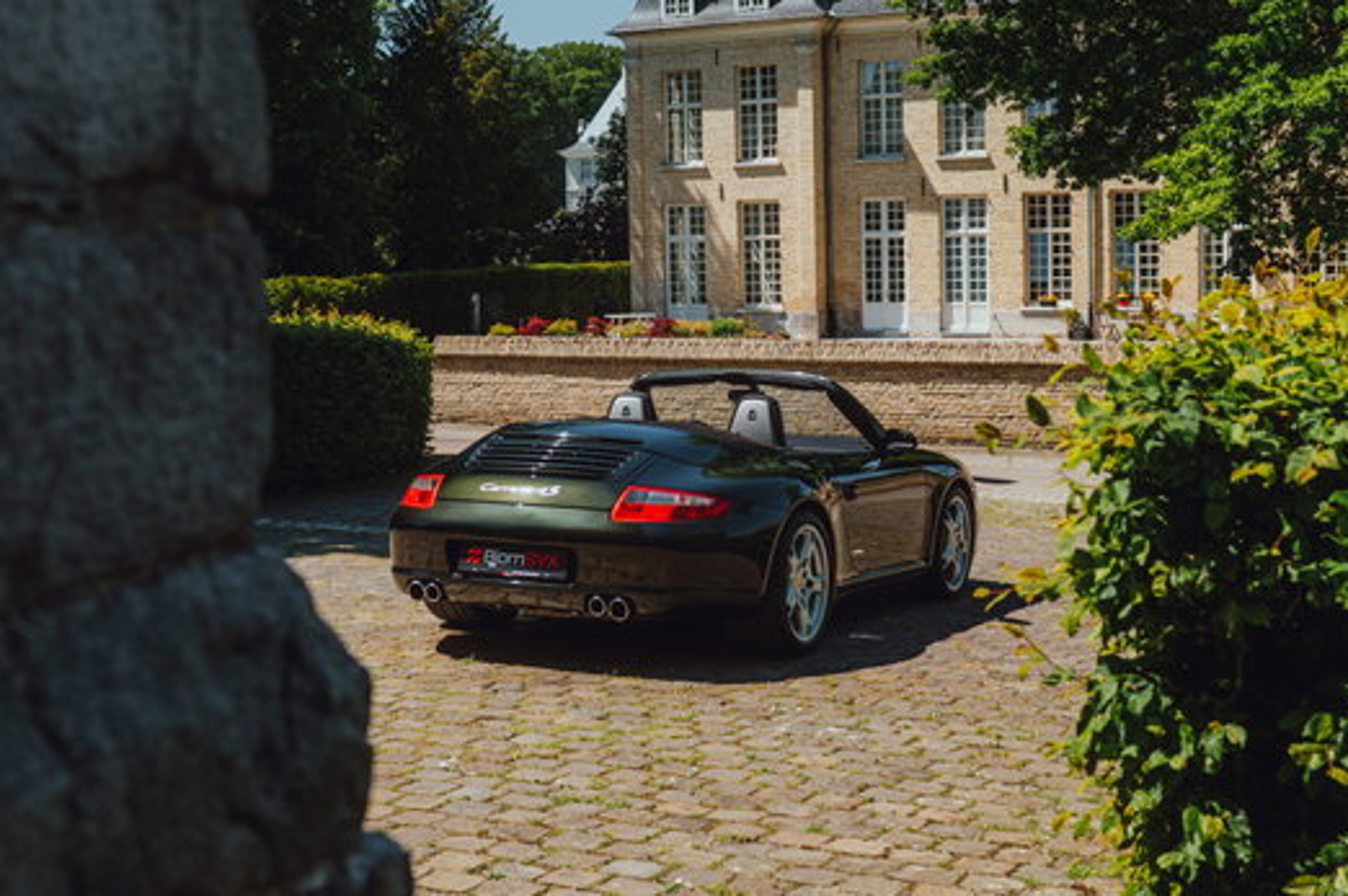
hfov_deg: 37.5
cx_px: 653
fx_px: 1983
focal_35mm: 53
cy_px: 347
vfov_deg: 25.4
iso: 100
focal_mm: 36
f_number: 4.5
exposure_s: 1/160
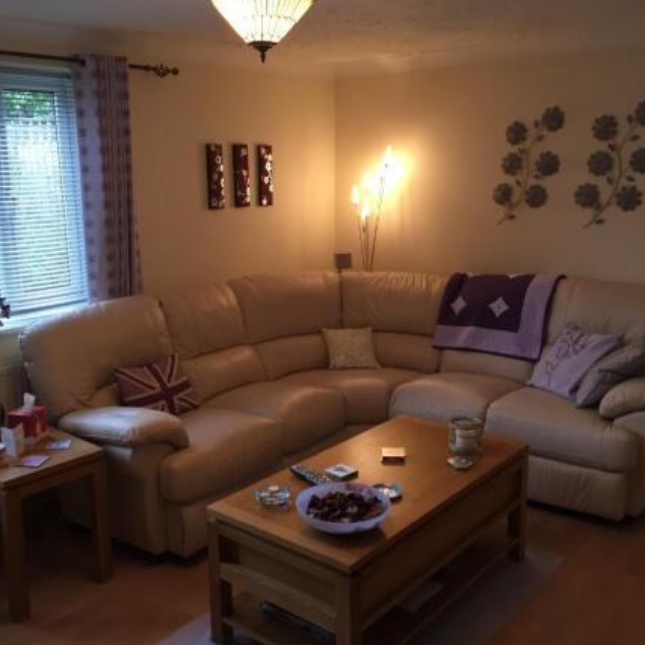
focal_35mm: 35
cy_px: 324
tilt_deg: -11.0
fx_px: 738
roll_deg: +0.2
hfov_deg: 47.2
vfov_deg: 47.2
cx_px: 306
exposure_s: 1/33
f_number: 2.2
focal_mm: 4.15
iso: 100
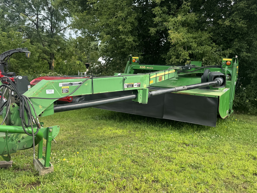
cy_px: 94
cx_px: 120
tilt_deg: -5.9
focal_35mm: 33
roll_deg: +0.2
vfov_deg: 42.9
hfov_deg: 55.3
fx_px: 245
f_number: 1.78
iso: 80
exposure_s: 1/1042
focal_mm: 6.76
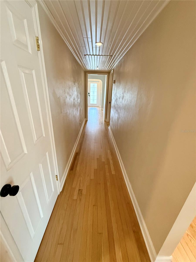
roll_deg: -4.3
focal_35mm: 14
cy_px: 131
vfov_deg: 102.1
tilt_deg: -21.2
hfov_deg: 85.7
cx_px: 98
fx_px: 106
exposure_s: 1/120
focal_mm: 2.22
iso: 500
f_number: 2.2
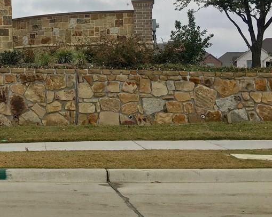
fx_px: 459
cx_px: 8
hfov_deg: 30.9
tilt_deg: +5.7
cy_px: 44
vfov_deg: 26.2
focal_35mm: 57
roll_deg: -1.1
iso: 25
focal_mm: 4.15
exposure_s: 1/1166
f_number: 2.2
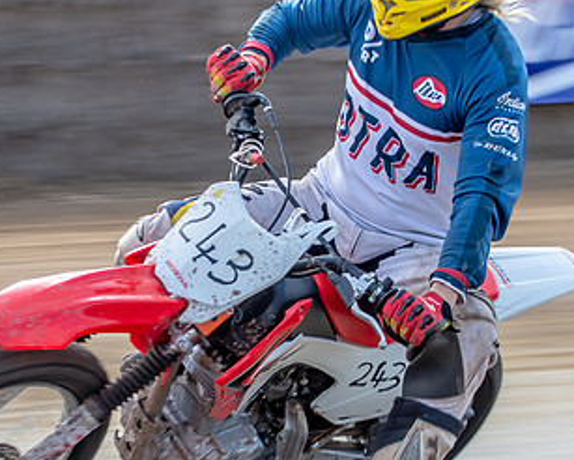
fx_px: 3638
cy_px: 233
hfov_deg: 9.0
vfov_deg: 7.2
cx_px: 204
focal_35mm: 214
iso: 100
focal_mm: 50
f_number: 7.1
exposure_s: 1/125
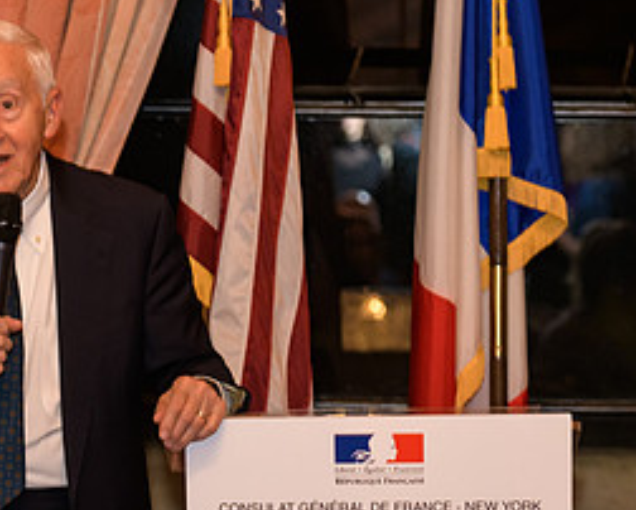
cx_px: 167
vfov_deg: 7.6
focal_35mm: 205
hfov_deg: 9.4
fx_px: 3862
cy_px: 299
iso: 1250
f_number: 3.2
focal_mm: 95
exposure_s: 1/100
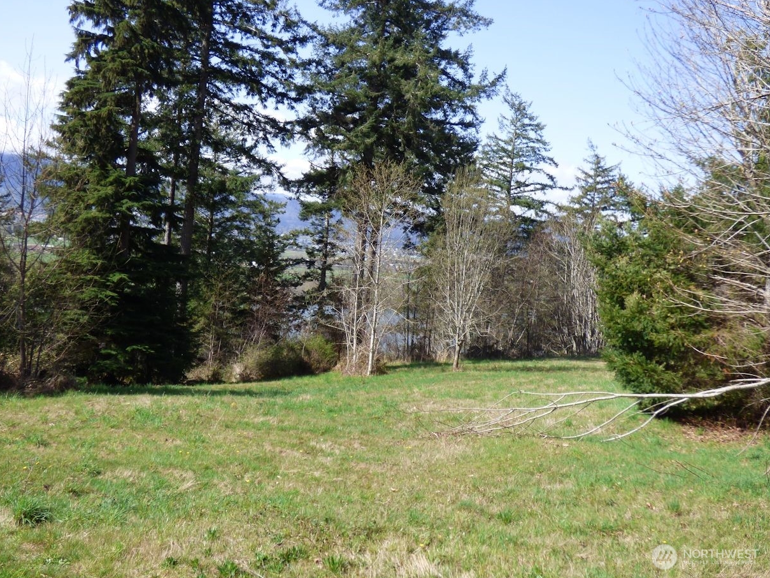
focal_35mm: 36
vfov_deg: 39.7
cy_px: 281
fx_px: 801
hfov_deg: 51.3
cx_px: 369
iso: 100
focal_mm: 5.97
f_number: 3.4
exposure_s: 1/500
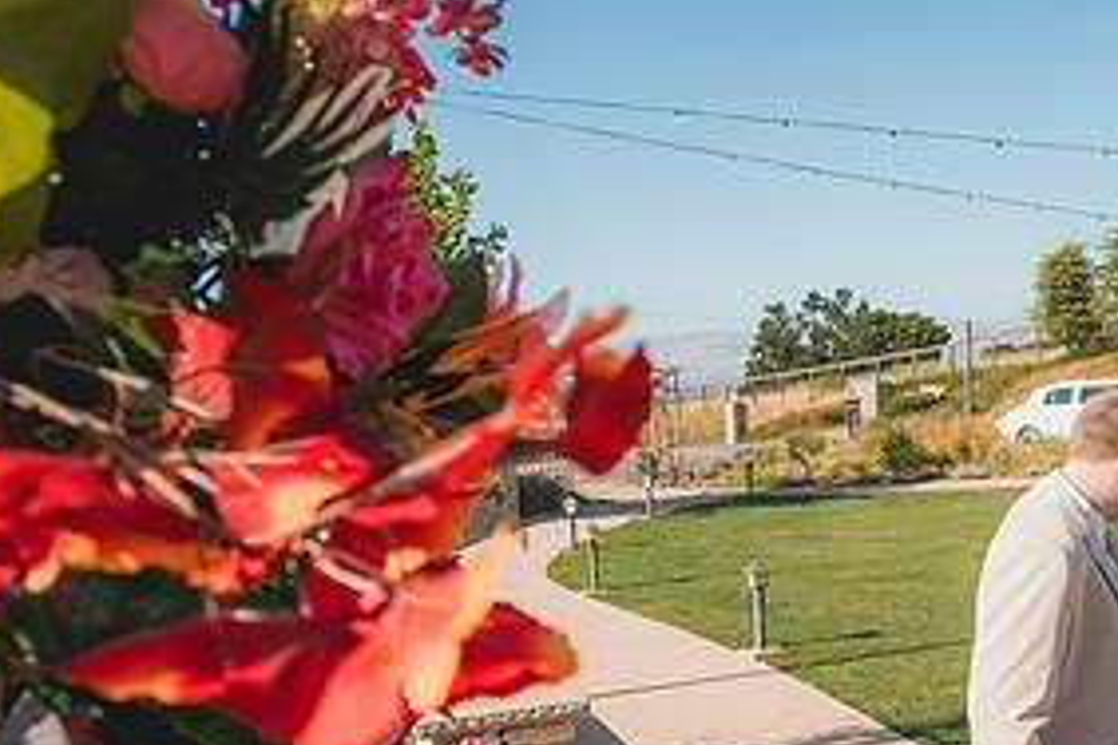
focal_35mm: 37
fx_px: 1149
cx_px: 777
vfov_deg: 34.7
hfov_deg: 50.6
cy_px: 608
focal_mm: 18
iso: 125
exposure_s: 1/2000
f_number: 2.8
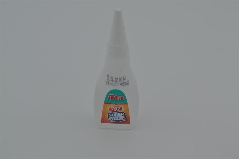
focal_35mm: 82
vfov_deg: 16.5
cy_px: 80
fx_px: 547
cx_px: 120
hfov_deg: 24.6
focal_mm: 55
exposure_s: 1/125
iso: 125
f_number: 8
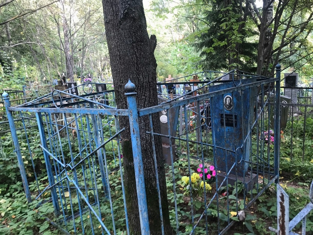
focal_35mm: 28
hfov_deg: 63.4
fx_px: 253
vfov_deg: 49.7
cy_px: 118
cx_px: 156
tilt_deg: -12.2
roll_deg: +6.0
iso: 20
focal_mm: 3.99
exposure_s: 1/50
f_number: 1.8
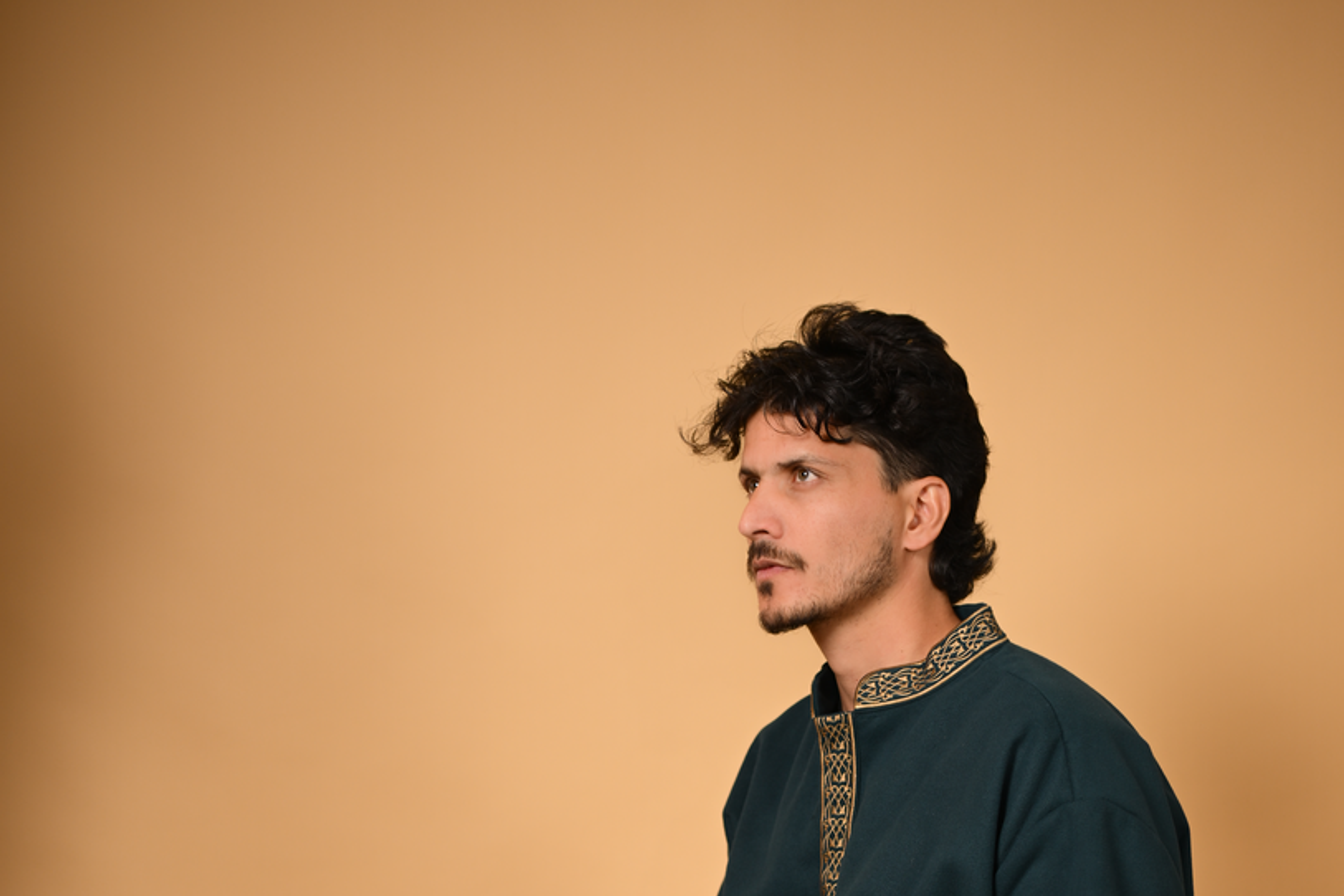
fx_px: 3098
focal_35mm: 83
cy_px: 1073
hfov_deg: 24.5
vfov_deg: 15.8
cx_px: 737
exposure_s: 1/1000
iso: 160
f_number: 2.2
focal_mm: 50
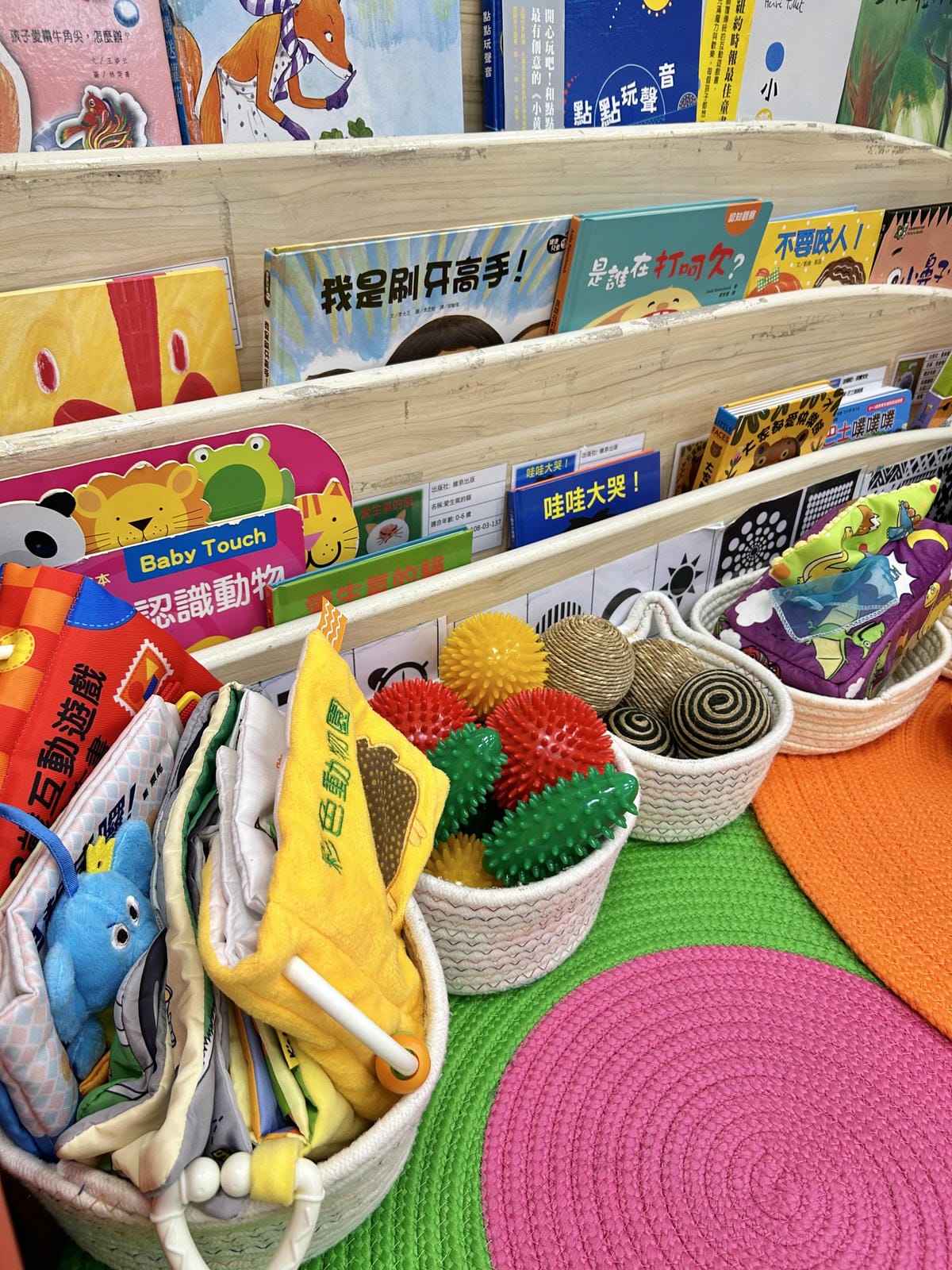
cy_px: 635
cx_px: 476
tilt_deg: -31.2
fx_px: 953
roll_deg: -1.4
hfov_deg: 53.1
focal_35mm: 26
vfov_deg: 67.3
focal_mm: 5.7
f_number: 1.5
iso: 100
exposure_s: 1/120
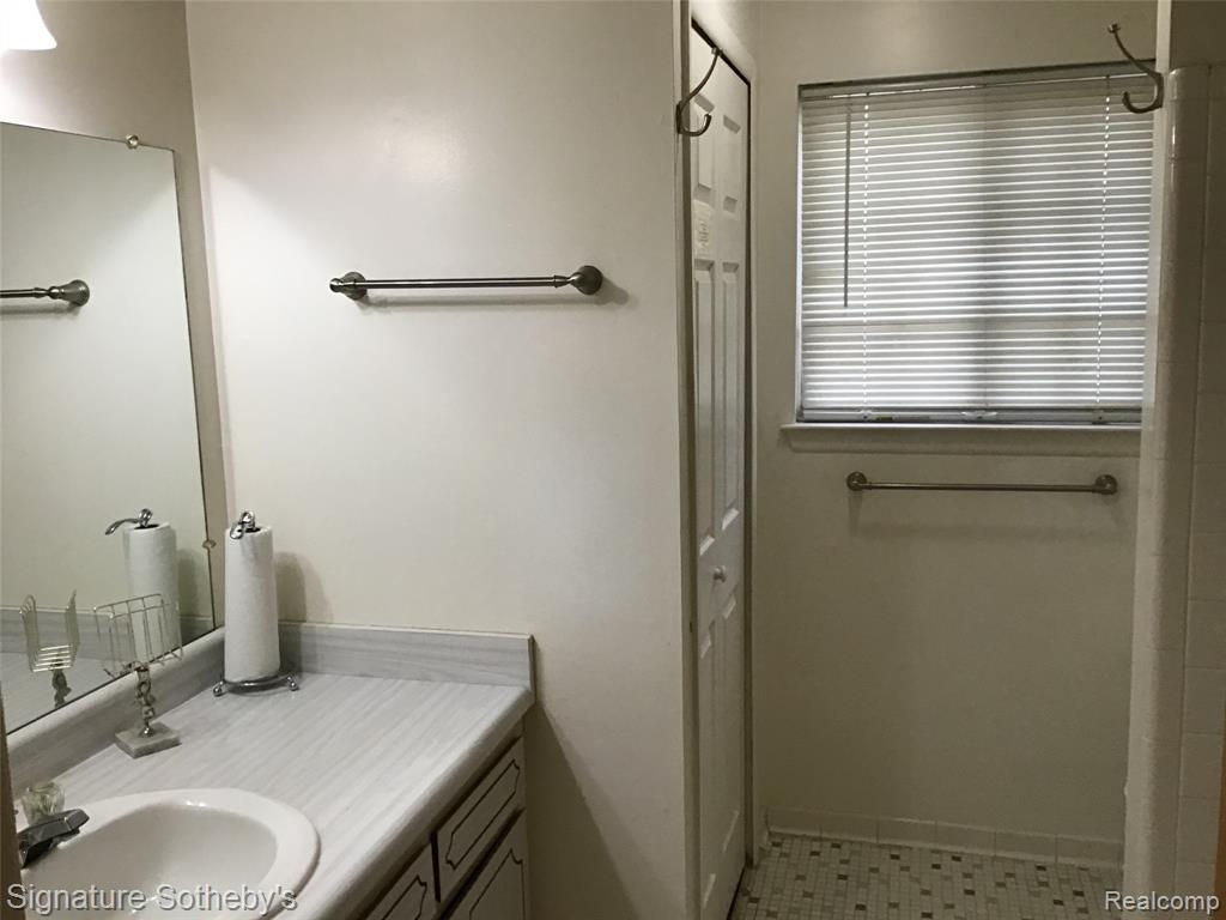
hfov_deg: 58.4
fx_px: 1098
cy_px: 460
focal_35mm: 31
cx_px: 613
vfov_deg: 45.4
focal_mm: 3.3
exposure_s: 1/30
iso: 40
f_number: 2.4
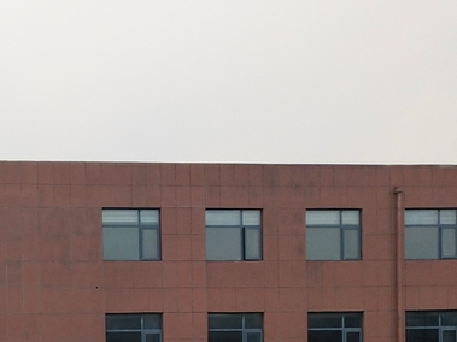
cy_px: 497
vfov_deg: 14.6
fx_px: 1254
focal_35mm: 95
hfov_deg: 18.4
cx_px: -223
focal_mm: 3.95
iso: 85
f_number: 1.8
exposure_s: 1/534
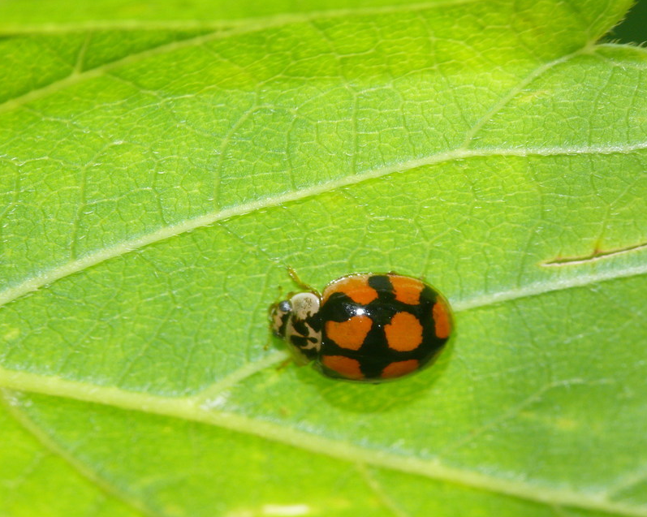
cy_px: 258
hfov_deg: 4.4
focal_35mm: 439
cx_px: 326
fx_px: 8403
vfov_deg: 3.5
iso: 200
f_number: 11
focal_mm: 88.8
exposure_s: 1/80
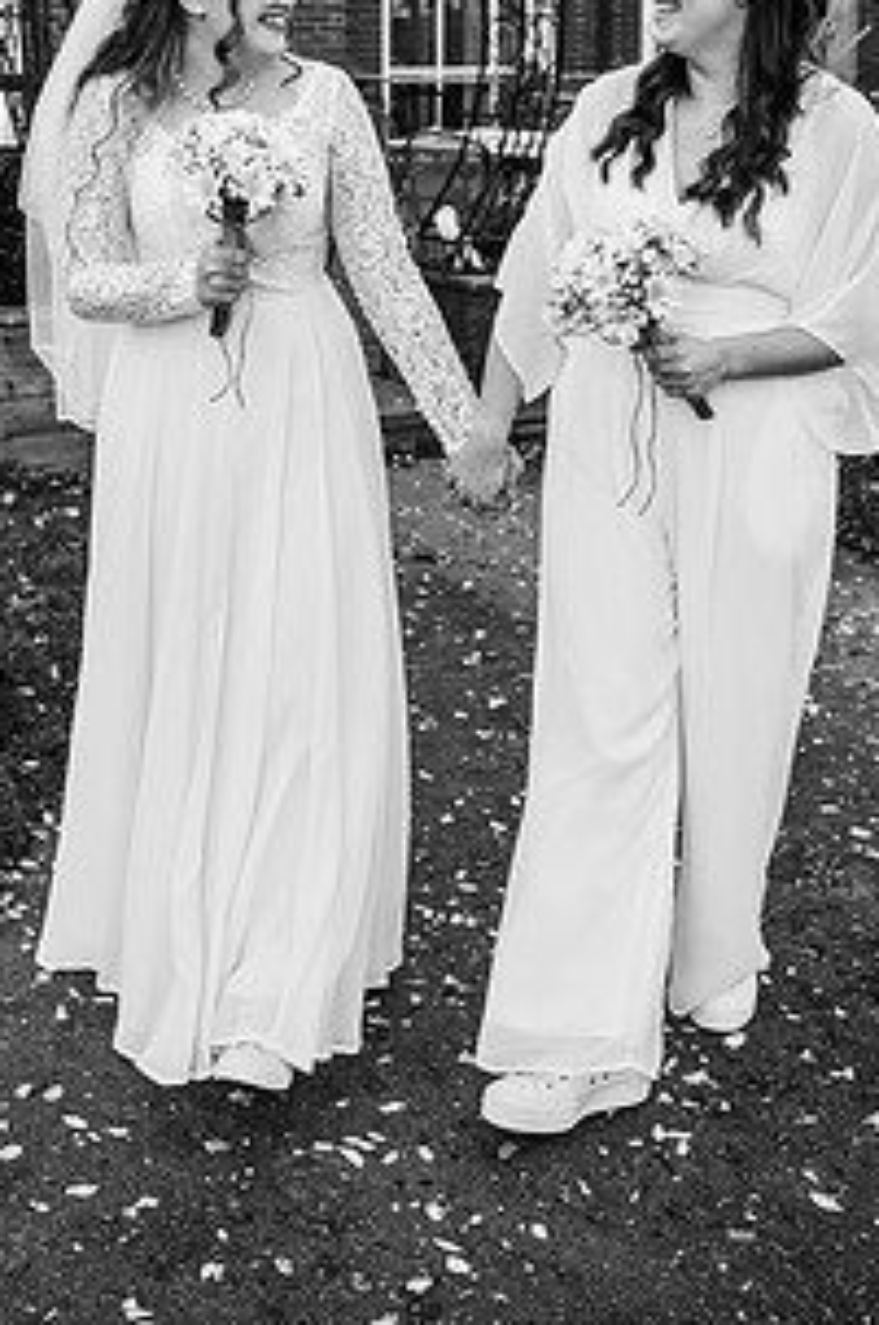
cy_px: 363
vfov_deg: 37.5
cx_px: 356
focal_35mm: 52
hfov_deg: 25.9
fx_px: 1911
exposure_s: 1/400
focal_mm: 35
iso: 100
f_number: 3.5
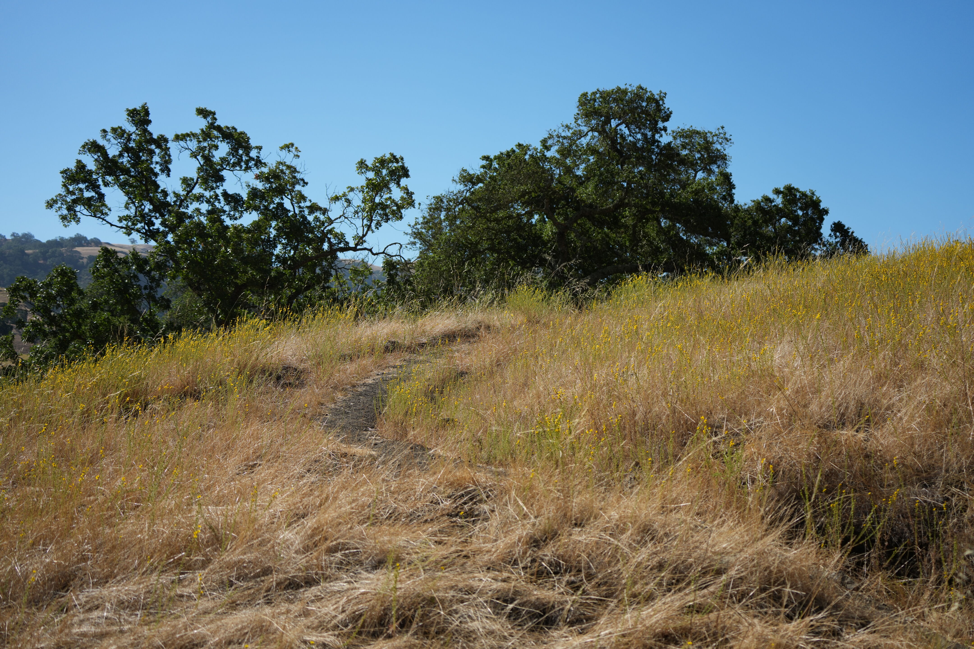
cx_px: 487
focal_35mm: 54
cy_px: 324
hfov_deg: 36.9
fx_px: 1461
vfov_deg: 25.1
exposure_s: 1/2500
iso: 320
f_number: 4.5
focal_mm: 54
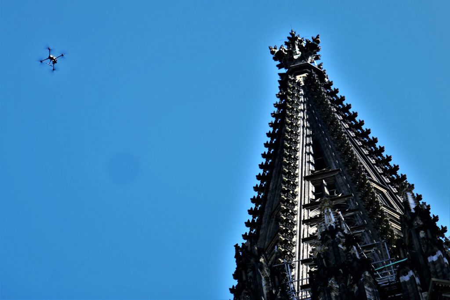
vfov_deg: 7.0
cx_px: 225
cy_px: 150
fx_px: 2462
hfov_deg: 10.4
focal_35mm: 197
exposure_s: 1/160
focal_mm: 71.8
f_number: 7.1
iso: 125
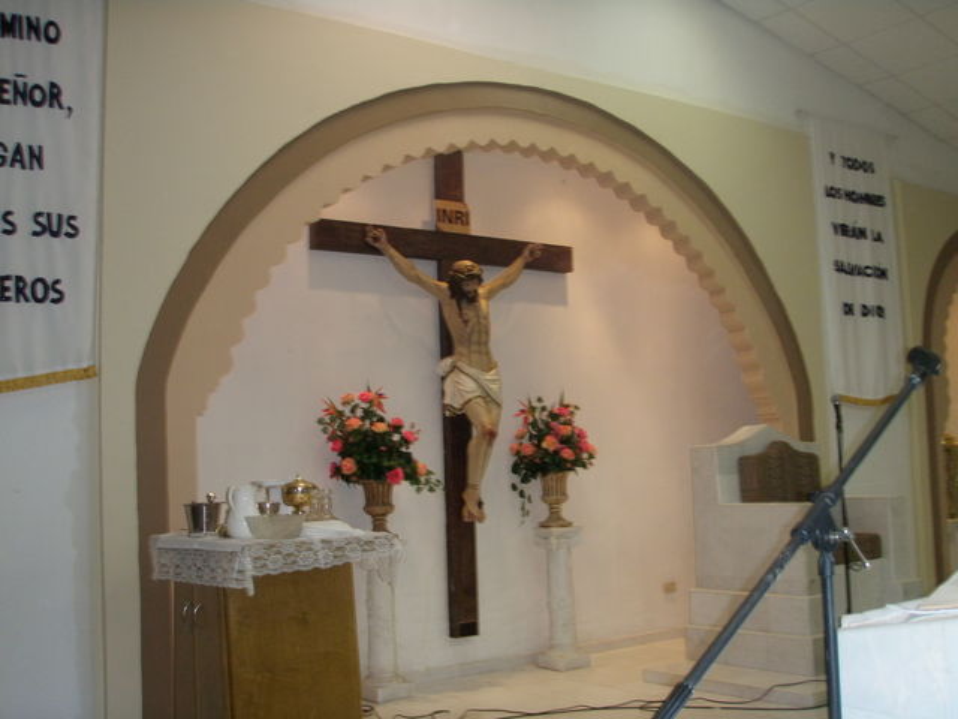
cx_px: 479
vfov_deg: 37.7
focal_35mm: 38
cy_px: 360
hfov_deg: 49.0
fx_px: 1052
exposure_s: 1/30
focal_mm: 6.7
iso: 200
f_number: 3.5
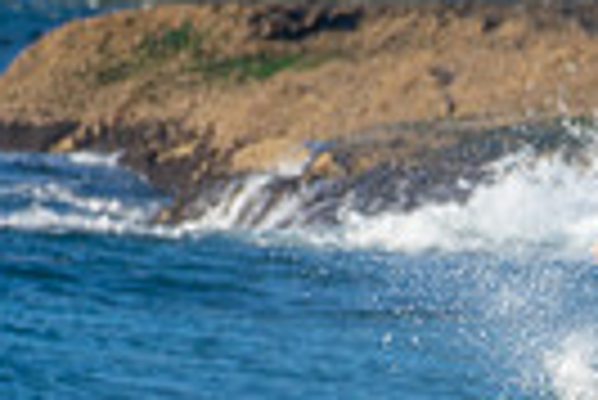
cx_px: 778
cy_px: 483
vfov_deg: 0.4
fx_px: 54444
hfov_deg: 0.6
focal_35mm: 3274
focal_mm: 500
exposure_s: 1/640
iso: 180
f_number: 5.6
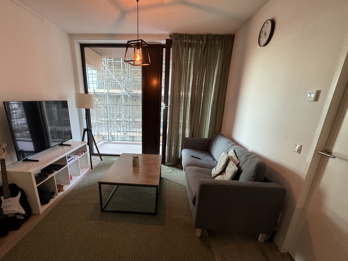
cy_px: 154
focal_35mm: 17
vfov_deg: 74.1
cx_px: 156
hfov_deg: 90.7
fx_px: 171
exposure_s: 1/60
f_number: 2.2
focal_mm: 2.22
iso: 640
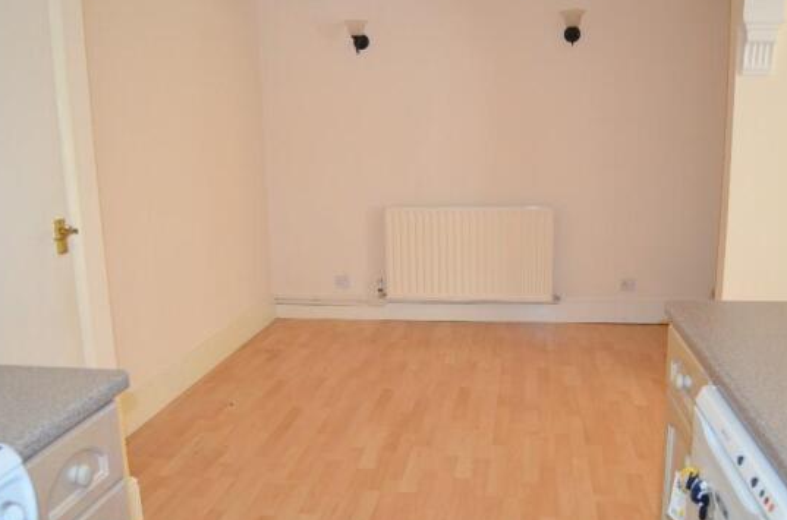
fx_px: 720
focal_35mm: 33
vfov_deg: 39.7
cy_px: 271
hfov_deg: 57.3
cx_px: 391
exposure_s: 1/60
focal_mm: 18
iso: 720
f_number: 3.5
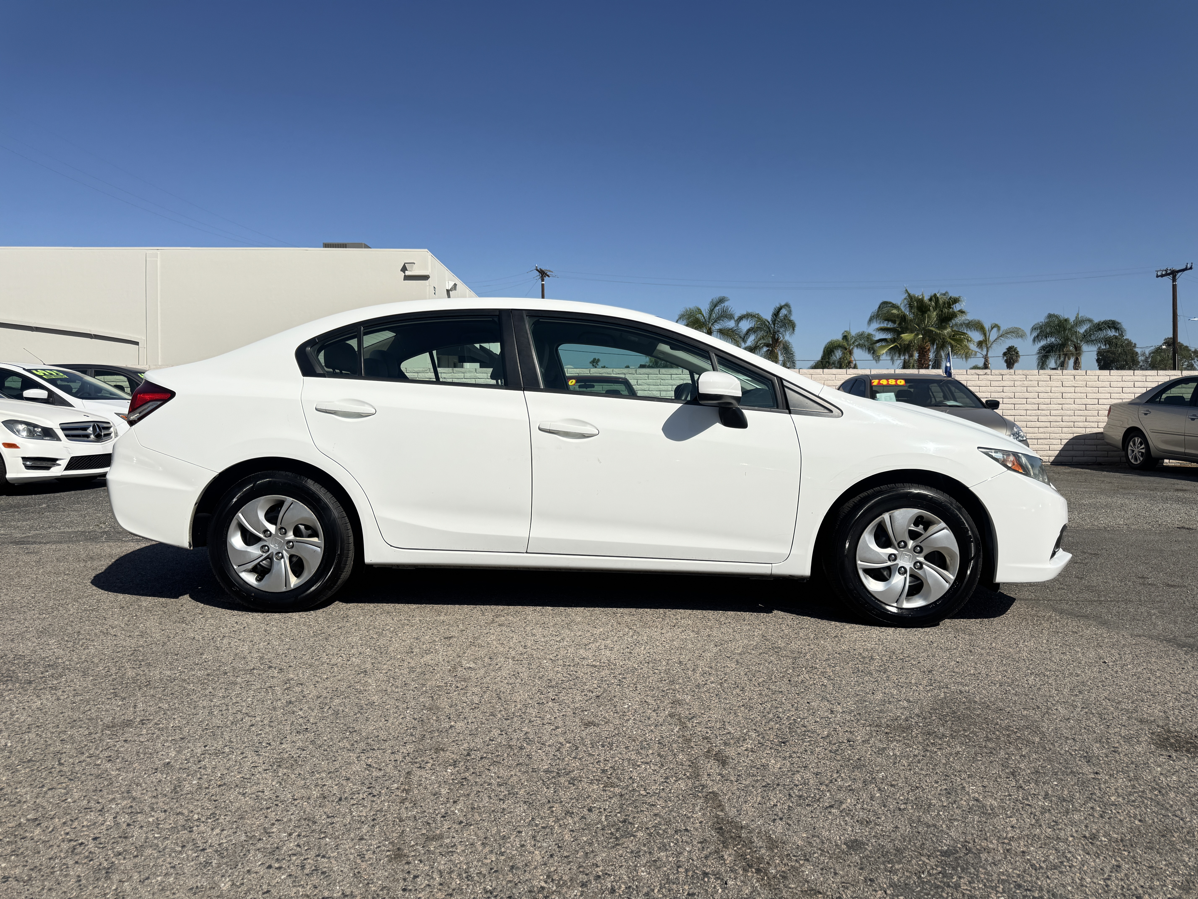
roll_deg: -1.0
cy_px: 450
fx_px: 831
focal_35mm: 24
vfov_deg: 56.8
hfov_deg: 71.6
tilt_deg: -2.4
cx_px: 599
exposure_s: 1/6410
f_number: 1.78
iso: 80
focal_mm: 6.76
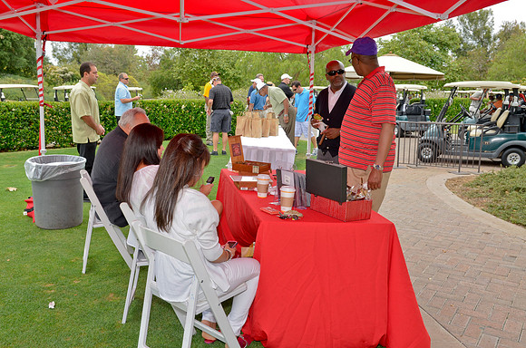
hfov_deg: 57.3
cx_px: 263
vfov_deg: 39.8
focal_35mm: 33
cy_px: 174
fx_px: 481
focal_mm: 22
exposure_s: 1/200
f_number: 7.1
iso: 200
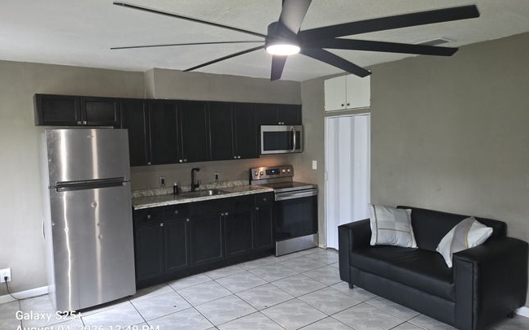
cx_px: 261
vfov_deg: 49.2
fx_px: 360
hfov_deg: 72.6
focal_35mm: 25
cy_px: 159
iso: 125
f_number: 1.8
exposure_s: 1/13.4
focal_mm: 5.4
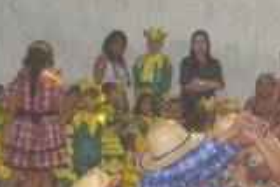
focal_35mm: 216
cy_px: 78
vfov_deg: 6.4
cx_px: 424
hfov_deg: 9.3
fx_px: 1681
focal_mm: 36
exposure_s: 1/60
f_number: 5
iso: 3200
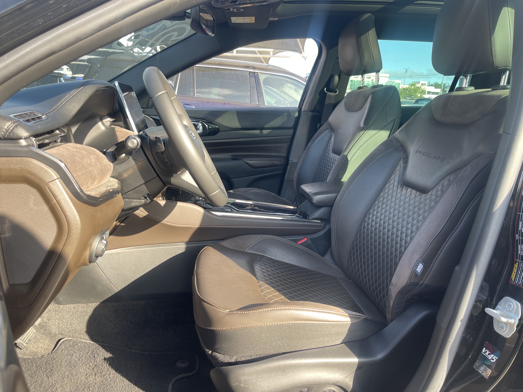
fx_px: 378
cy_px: 196
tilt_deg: -10.9
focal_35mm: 25
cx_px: 262
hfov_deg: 69.4
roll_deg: -3.1
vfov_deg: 54.9
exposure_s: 1/121
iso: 40
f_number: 1.6
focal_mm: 5.1
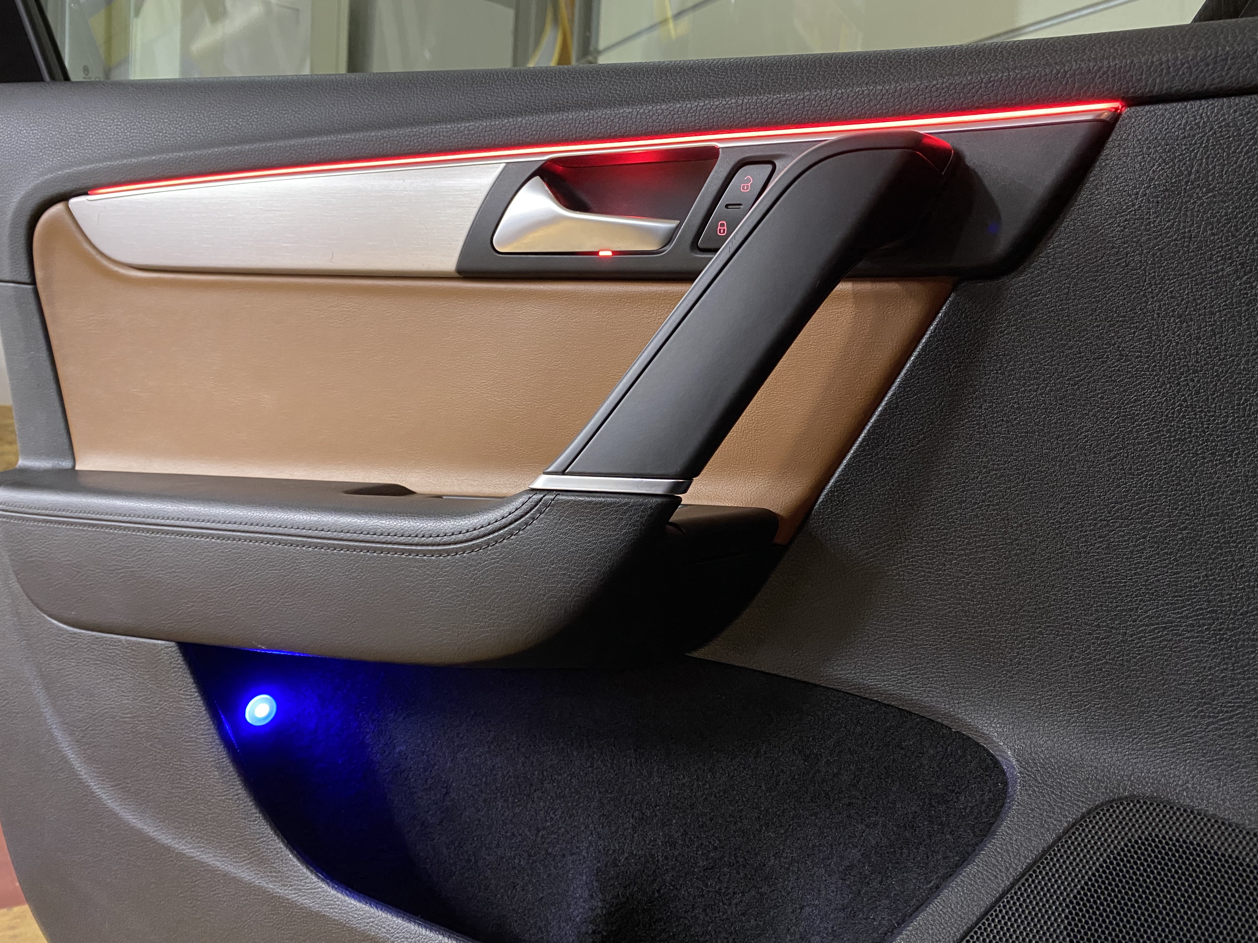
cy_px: 472
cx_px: 629
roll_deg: -3.6
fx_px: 945
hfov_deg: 67.3
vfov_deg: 53.1
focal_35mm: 26
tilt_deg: -3.2
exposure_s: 1/25
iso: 500
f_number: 1.8
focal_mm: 4.25
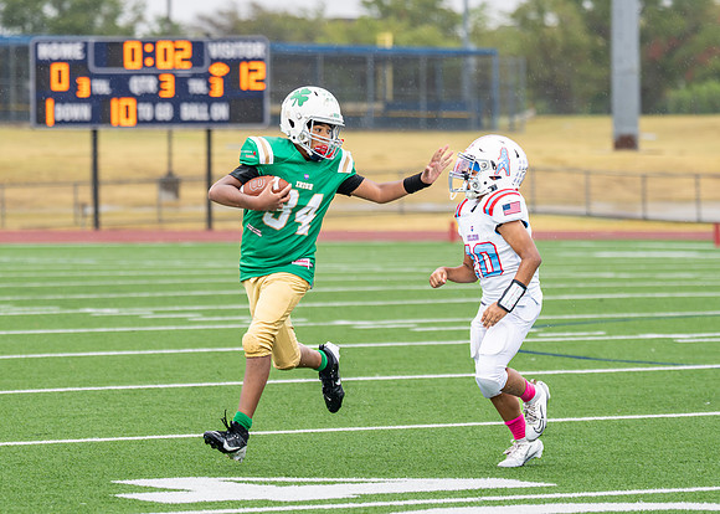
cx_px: 267
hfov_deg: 8.9
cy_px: 254
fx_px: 4616
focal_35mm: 226
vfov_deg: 6.4
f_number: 2.8
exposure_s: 1/1000
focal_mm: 120
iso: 400
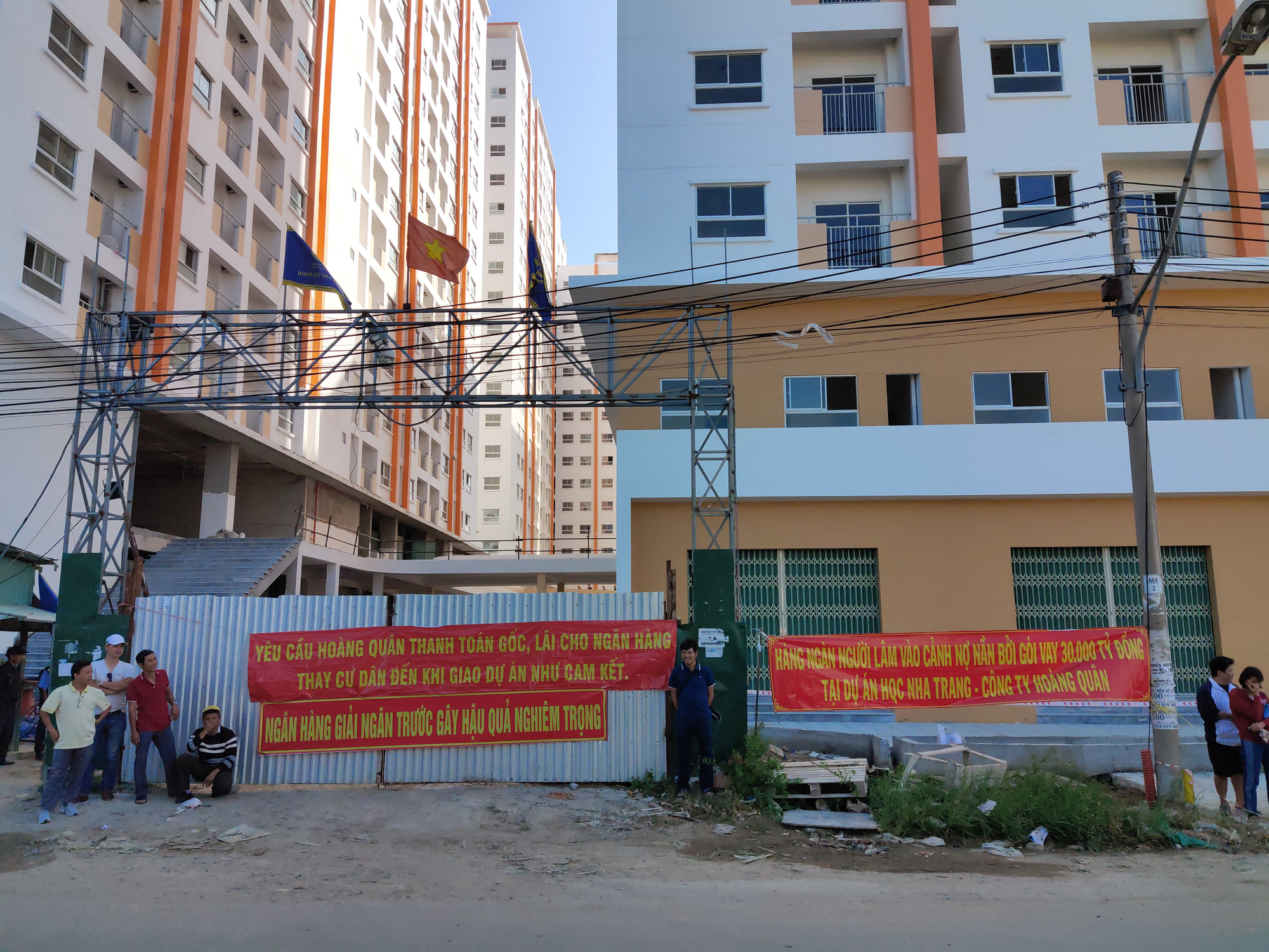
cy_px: 476
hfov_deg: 69.4
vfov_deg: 54.9
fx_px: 916
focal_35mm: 25
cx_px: 634
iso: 50
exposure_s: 1/5000
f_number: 1.7
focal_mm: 4.71
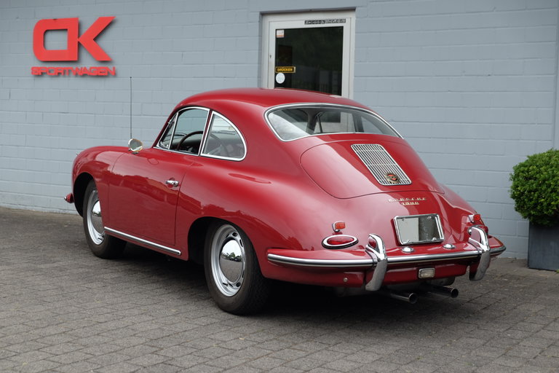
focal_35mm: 59
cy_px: 186
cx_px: 280
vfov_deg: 23.0
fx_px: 916
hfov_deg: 33.9
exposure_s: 1/105
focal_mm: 39
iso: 200
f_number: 3.6
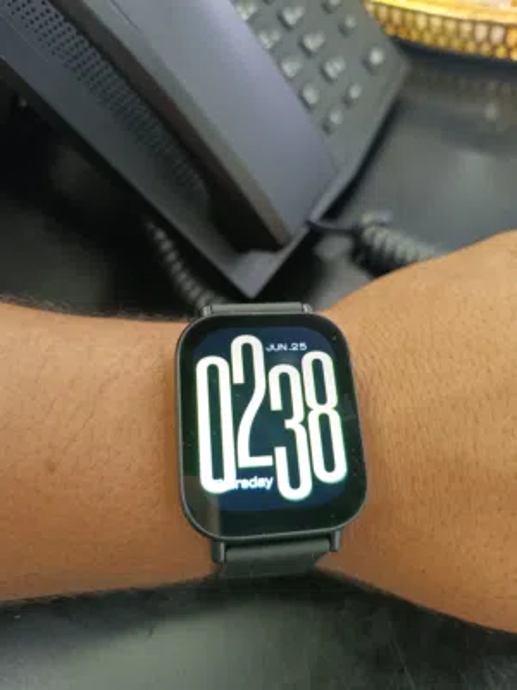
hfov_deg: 56.8
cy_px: 345
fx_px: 478
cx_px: 258
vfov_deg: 71.6
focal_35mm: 24
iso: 962
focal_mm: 6.14
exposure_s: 1/50
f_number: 1.65
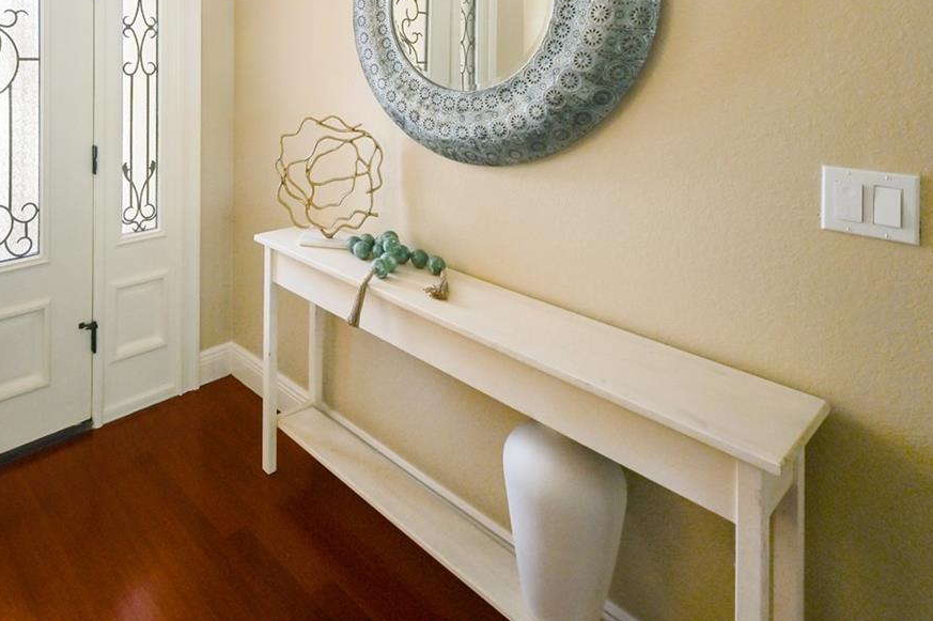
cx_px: 236
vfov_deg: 50.4
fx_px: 570
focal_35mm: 22
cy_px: 58
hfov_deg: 73.2
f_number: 8
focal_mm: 12
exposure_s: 1/100
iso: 800
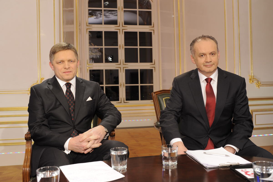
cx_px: 136
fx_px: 265
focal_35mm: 35
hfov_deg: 54.5
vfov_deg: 37.8
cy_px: 91
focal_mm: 35
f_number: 5.6
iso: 400
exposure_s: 1/40
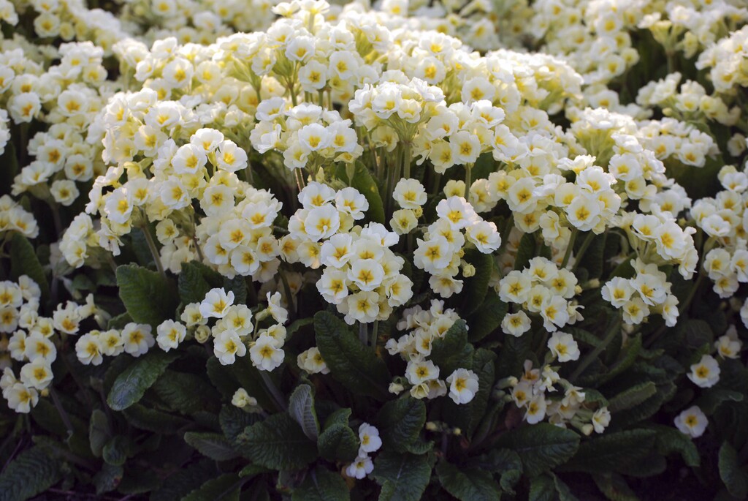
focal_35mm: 82
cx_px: 374
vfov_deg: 16.6
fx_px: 1716
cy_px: 250
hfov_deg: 24.6
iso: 100
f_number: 5.6
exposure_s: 1/125
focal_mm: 55
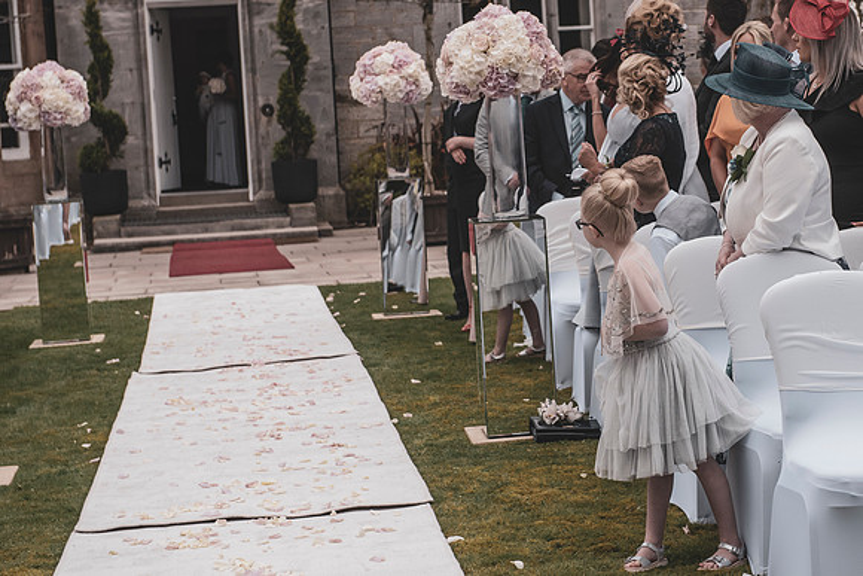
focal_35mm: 98
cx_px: 604
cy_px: 187
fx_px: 2348
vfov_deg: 14.0
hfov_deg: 20.7
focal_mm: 70
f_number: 5.6
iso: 500
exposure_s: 1/2000
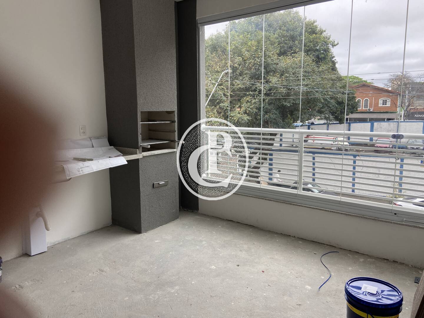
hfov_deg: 67.3
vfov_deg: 53.1
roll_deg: +0.6
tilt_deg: -8.9
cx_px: 212
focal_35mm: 26
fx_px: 318
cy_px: 159
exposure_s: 1/121
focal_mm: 4.25
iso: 50
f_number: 1.8
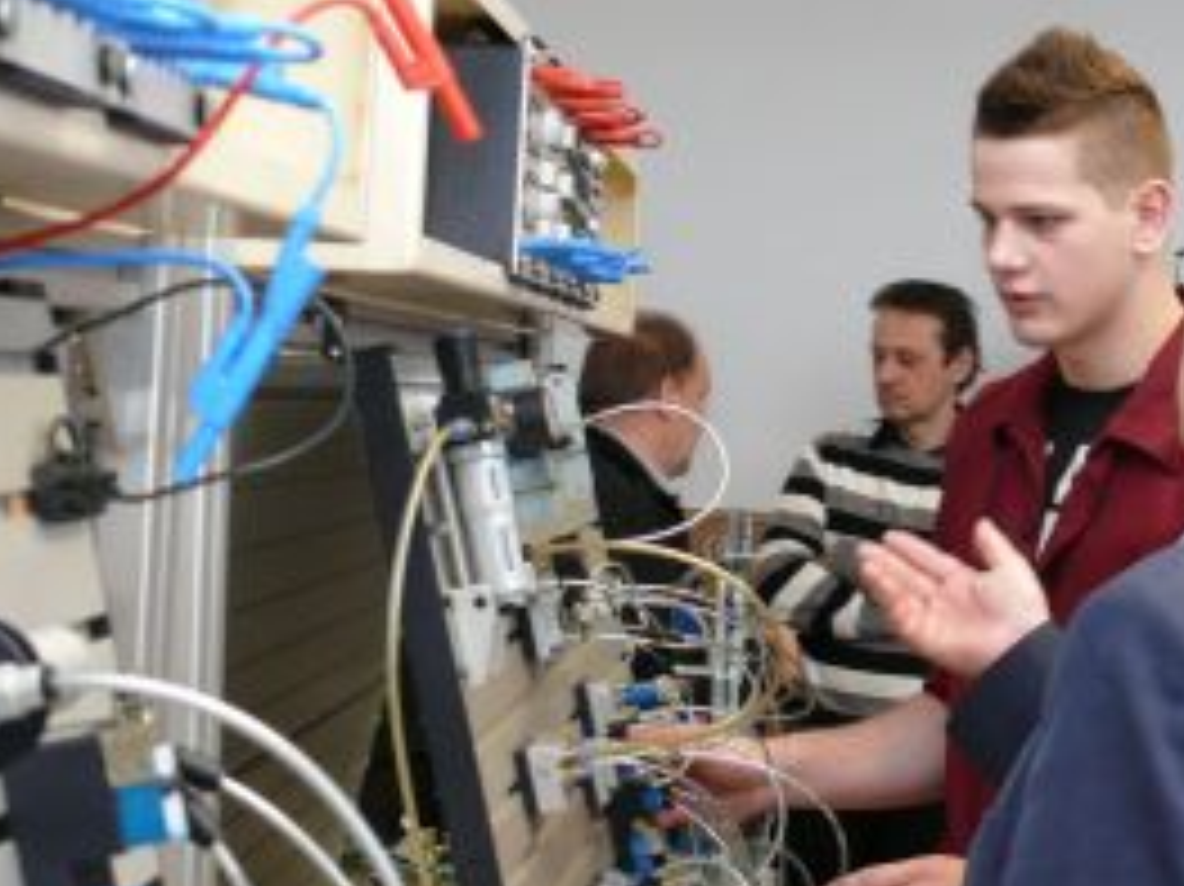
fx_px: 2462
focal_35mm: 72
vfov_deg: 20.4
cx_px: 914
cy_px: 396
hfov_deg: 26.6
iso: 100
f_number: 2.8
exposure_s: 1/30
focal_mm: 8.4
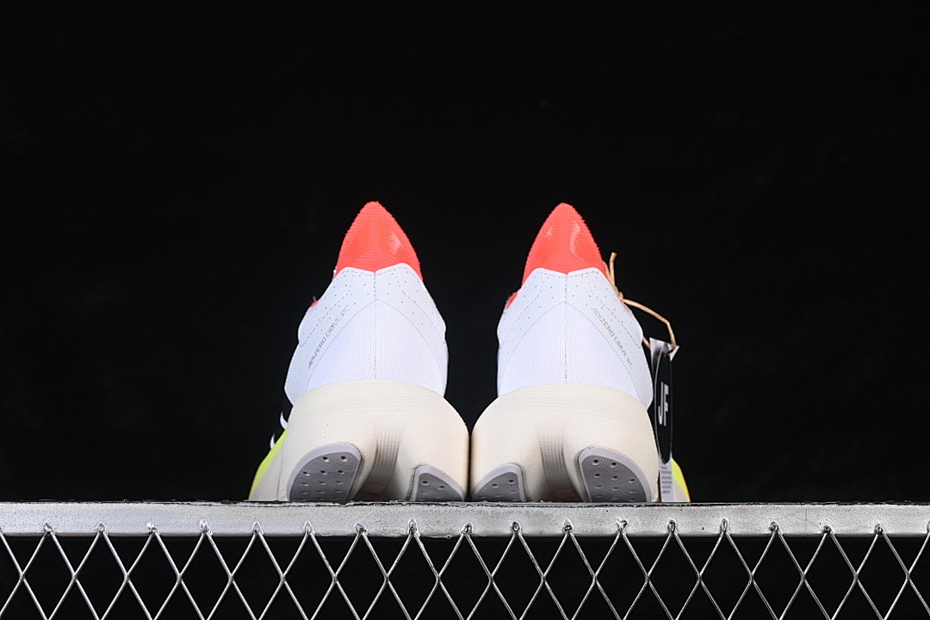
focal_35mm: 75
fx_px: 1937
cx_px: 465
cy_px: 310
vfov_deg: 18.2
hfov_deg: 27.0
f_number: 8
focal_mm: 50
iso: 160
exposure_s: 1/80
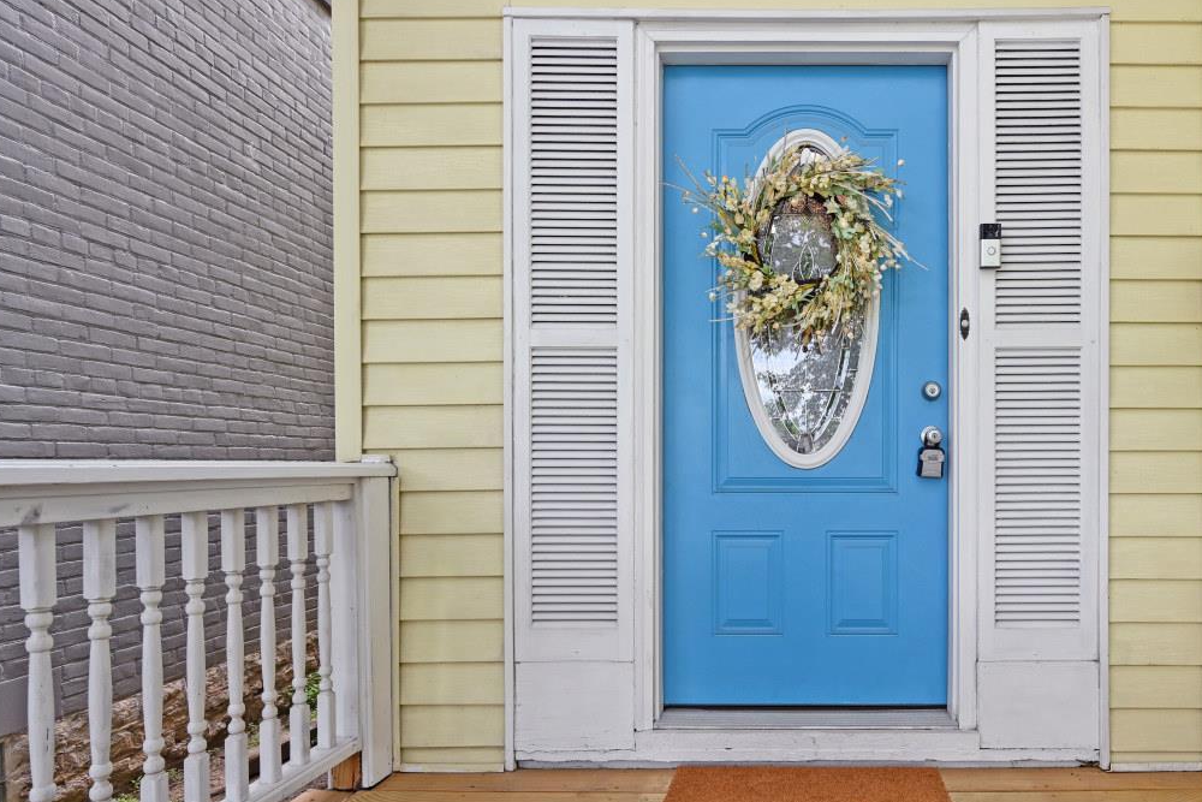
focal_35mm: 21
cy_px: 469
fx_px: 701
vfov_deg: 59.2
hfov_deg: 78.9
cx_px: 790
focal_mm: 14
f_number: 5.6
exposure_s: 1/100
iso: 200
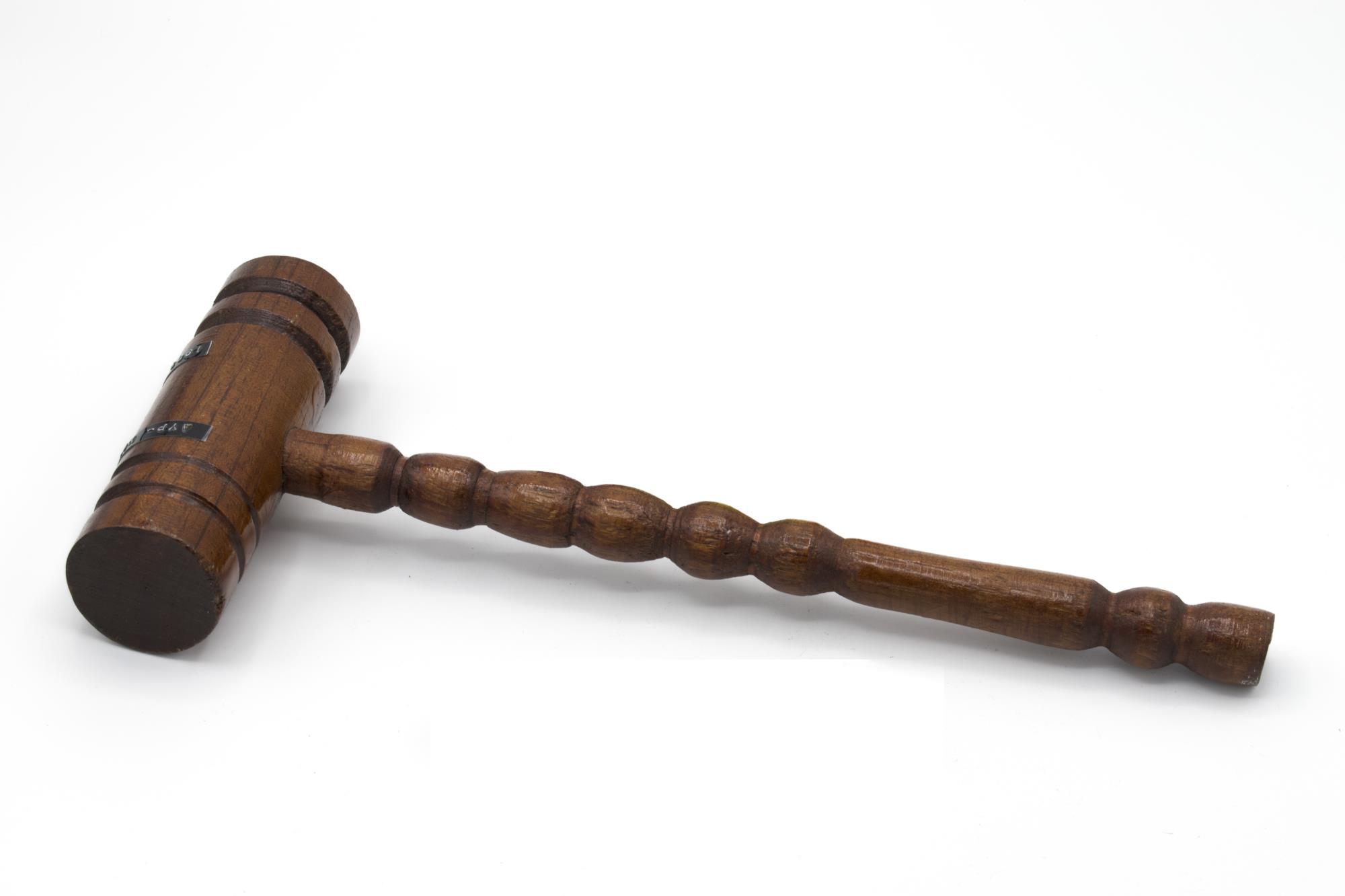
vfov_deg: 16.6
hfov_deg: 24.6
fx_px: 3082
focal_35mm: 82
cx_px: 672
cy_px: 448
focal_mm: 55
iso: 200
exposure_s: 1/60
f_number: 16
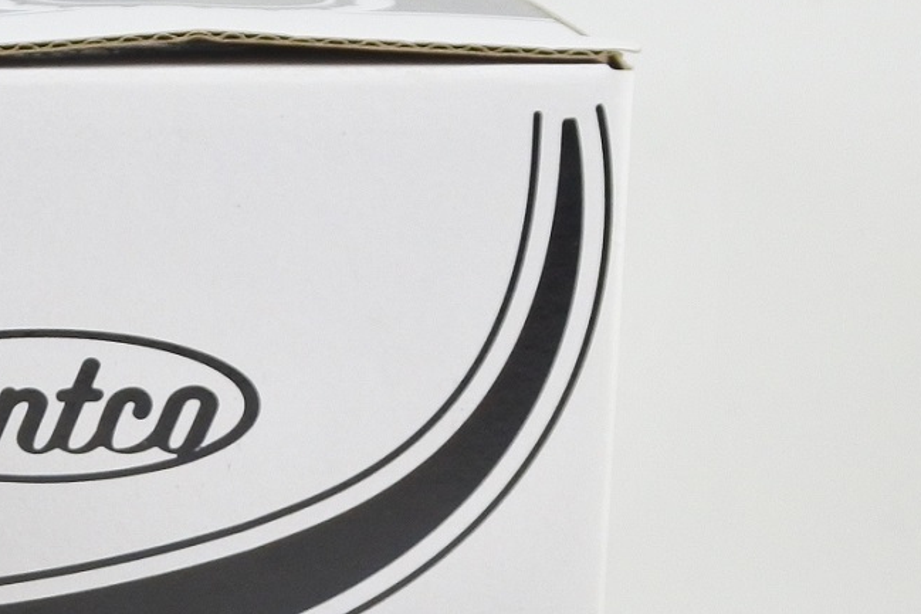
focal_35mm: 158
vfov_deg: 8.7
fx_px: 4043
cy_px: 559
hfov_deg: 12.6
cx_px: -248
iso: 720
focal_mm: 18
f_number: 4.5
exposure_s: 1/125
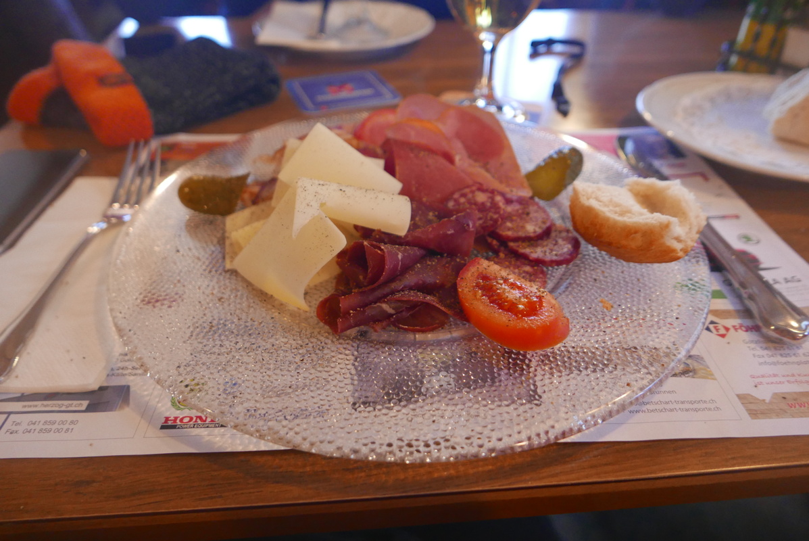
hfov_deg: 73.7
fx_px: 540
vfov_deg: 53.2
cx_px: 404
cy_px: 270
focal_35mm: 24
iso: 1000
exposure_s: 1/60
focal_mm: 10.9
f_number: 1.7
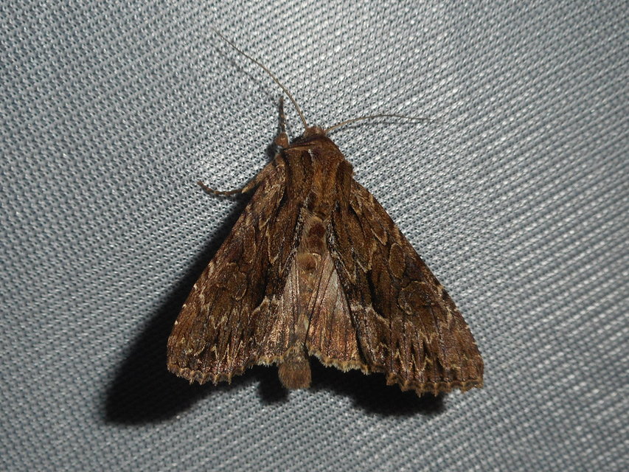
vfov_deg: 41.8
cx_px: 314
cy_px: 236
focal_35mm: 34
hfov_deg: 54.0
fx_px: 618
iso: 80
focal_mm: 6
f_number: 11.9
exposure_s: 1/30
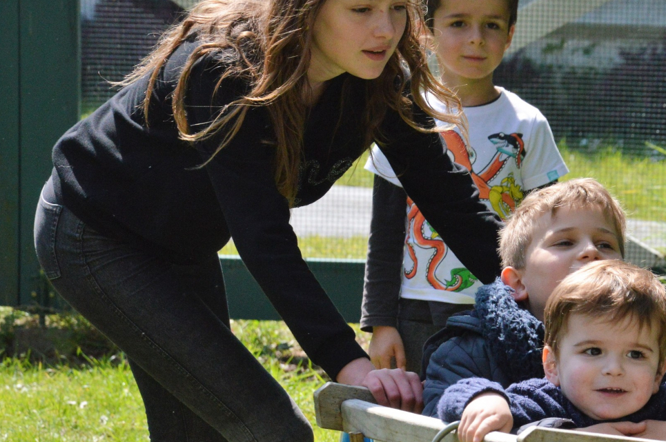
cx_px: 565
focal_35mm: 294
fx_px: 5431
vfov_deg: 4.7
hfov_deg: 7.0
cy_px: 397
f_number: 9
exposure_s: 1/1250
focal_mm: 105
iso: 800
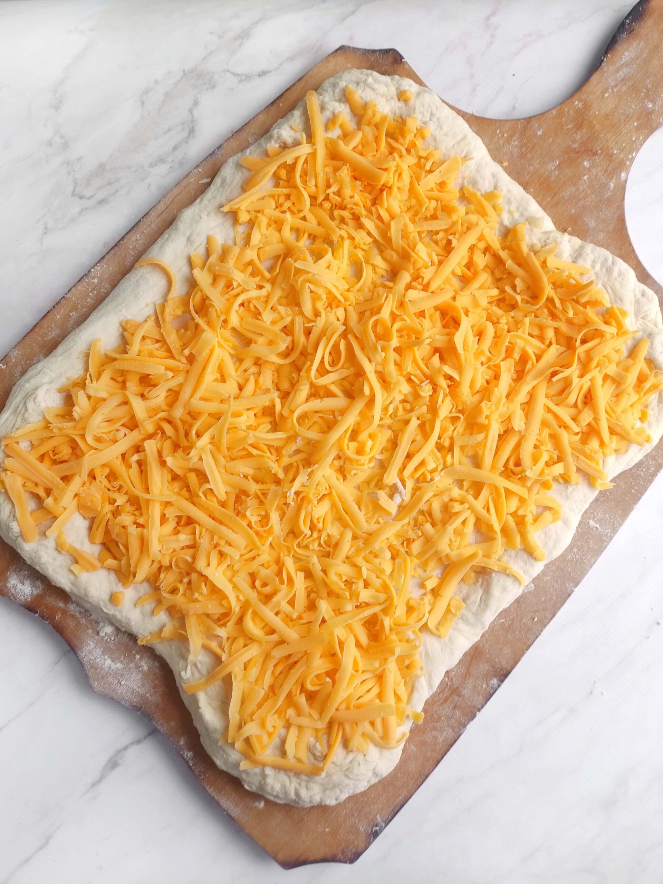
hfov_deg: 54.9
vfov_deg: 69.4
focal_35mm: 25
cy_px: 442
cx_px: 332
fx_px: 638
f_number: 1.9
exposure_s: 1/120
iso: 51
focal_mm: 5.4
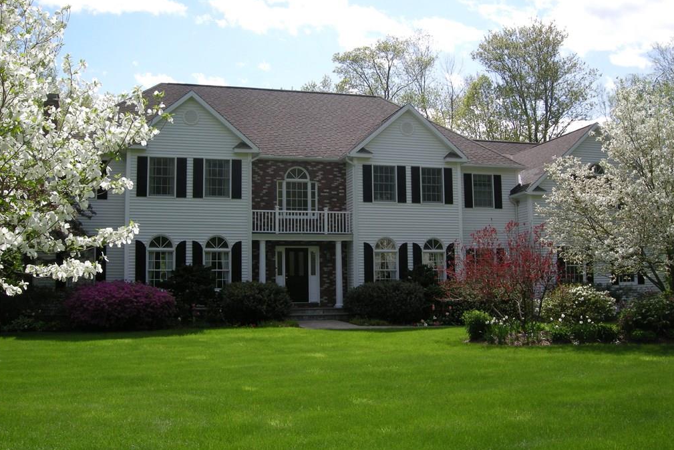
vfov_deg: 35.1
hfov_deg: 50.7
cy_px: 223
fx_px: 711
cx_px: 338
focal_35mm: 38
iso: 64
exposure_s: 1/252
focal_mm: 7.5
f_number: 5.4
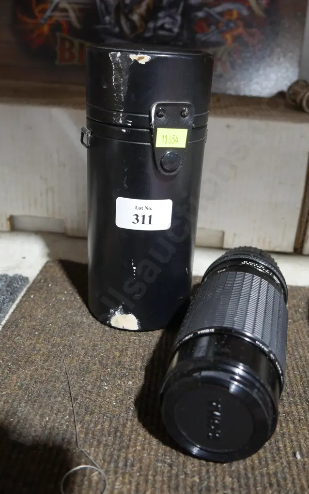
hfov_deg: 37.2
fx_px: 459
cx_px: 165
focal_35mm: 34
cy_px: 247
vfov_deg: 56.7
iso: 1250
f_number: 3.6
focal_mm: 16
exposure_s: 1/60
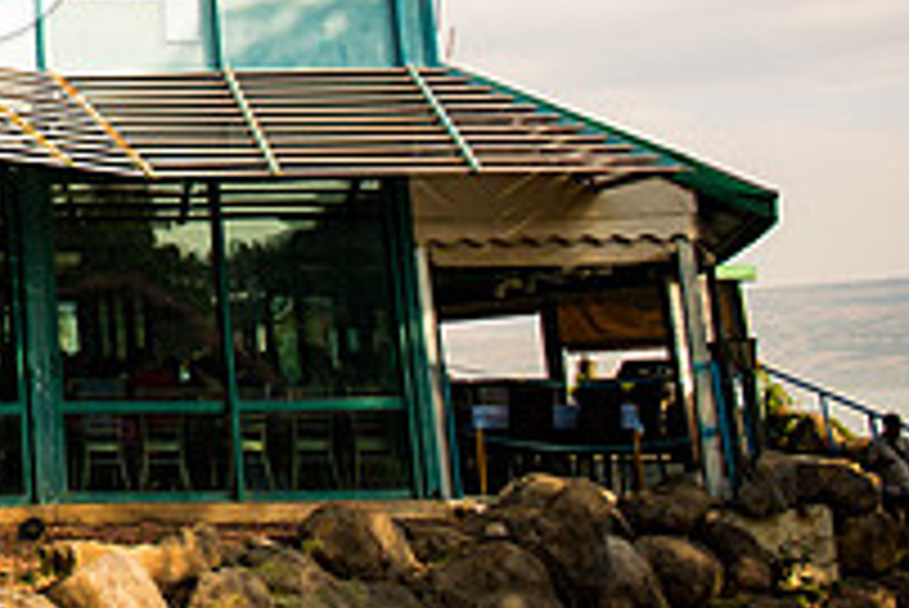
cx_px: -328
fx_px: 1743
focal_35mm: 69
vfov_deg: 18.9
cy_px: -83
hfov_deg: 24.7
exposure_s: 1/4000
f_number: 2.8
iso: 800
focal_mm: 24
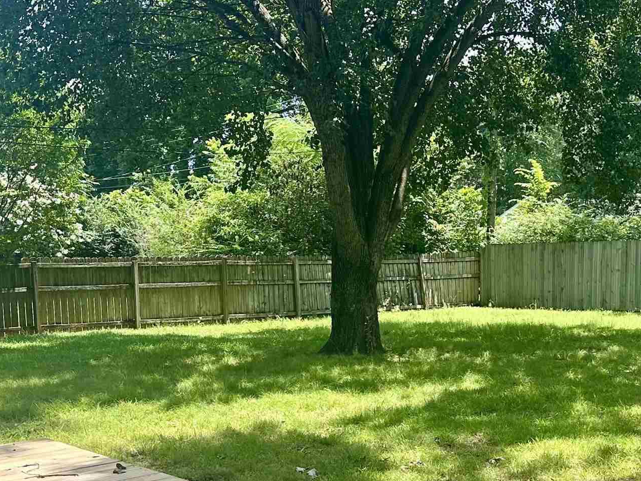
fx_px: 1074
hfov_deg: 32.9
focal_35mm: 58
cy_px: 395
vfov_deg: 24.8
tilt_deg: -8.2
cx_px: 433
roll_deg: +0.1
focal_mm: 6.86
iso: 80
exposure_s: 1/1119
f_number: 1.78
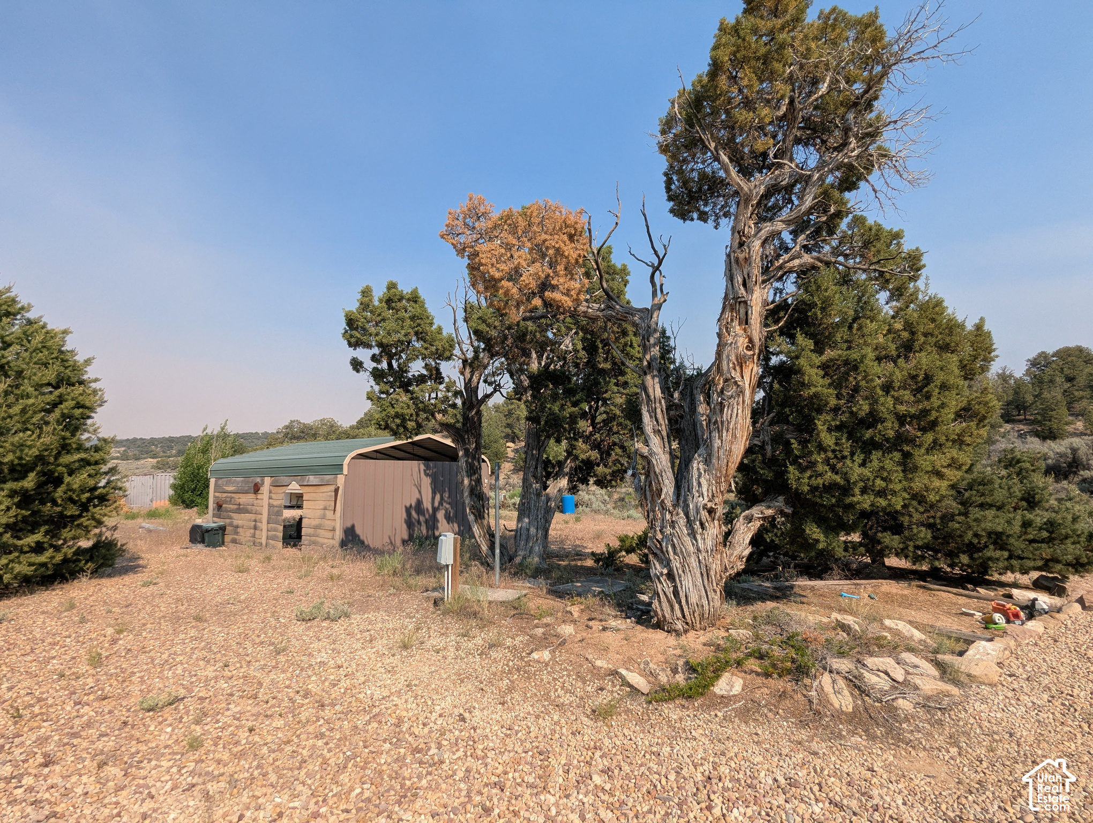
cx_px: 546
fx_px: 506
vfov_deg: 78.2
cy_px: 412
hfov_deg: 94.4
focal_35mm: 16
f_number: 2.2
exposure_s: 1/1222
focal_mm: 2.35
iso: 49
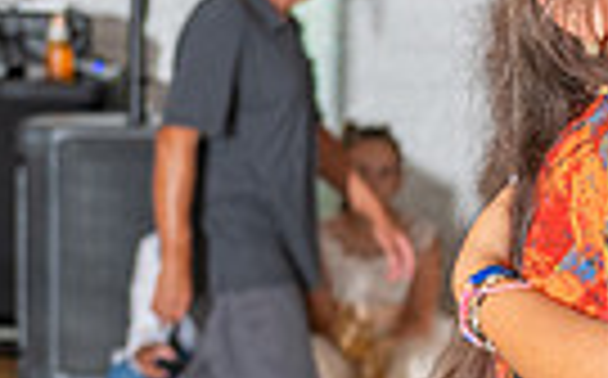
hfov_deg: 8.5
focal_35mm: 241
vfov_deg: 5.4
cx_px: 1000
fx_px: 3988
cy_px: 389
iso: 500
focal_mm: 55
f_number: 4
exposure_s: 1/200
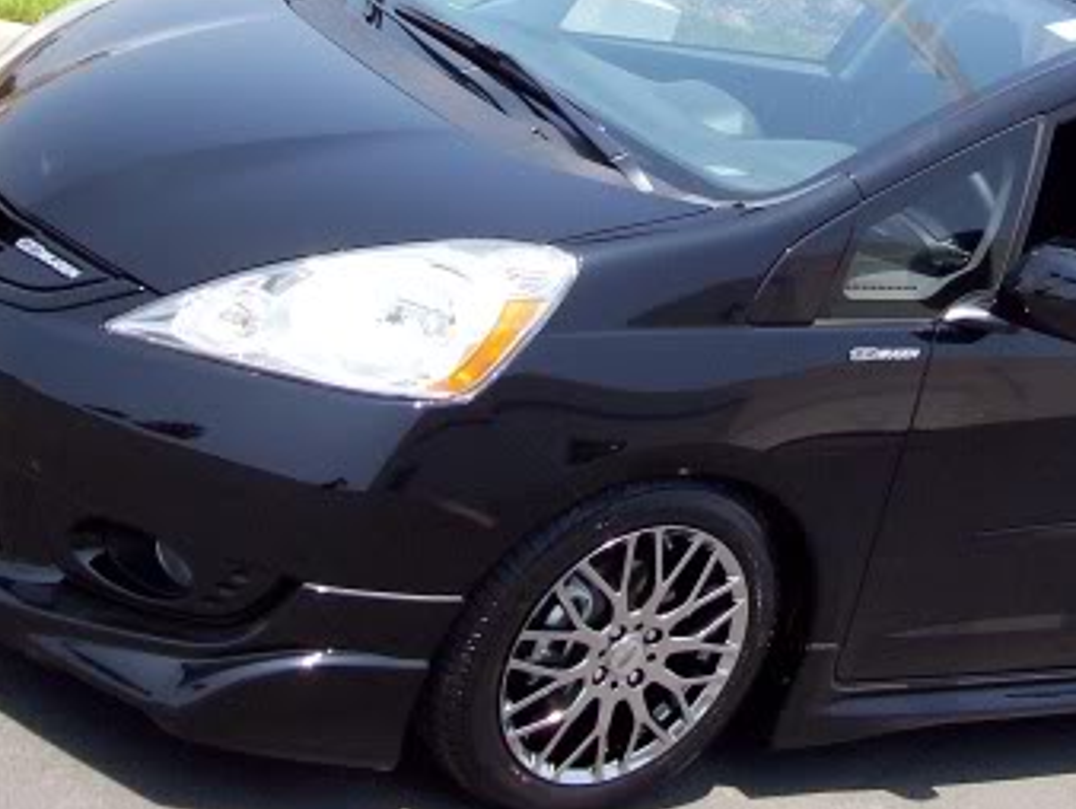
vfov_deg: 21.3
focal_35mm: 68
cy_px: 123
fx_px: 2115
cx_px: 804
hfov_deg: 28.1
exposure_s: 1/785
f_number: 2.7
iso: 80
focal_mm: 6
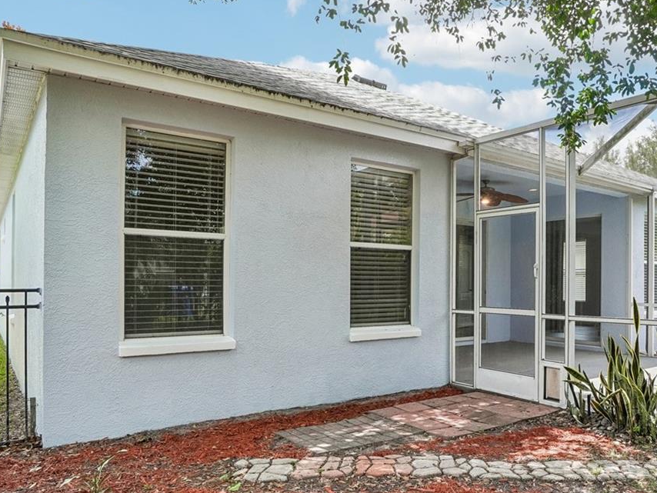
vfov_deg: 50.9
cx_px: 435
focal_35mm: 27
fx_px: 513
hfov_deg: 63.7
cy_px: 304
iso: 100
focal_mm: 10
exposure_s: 1/45
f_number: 8
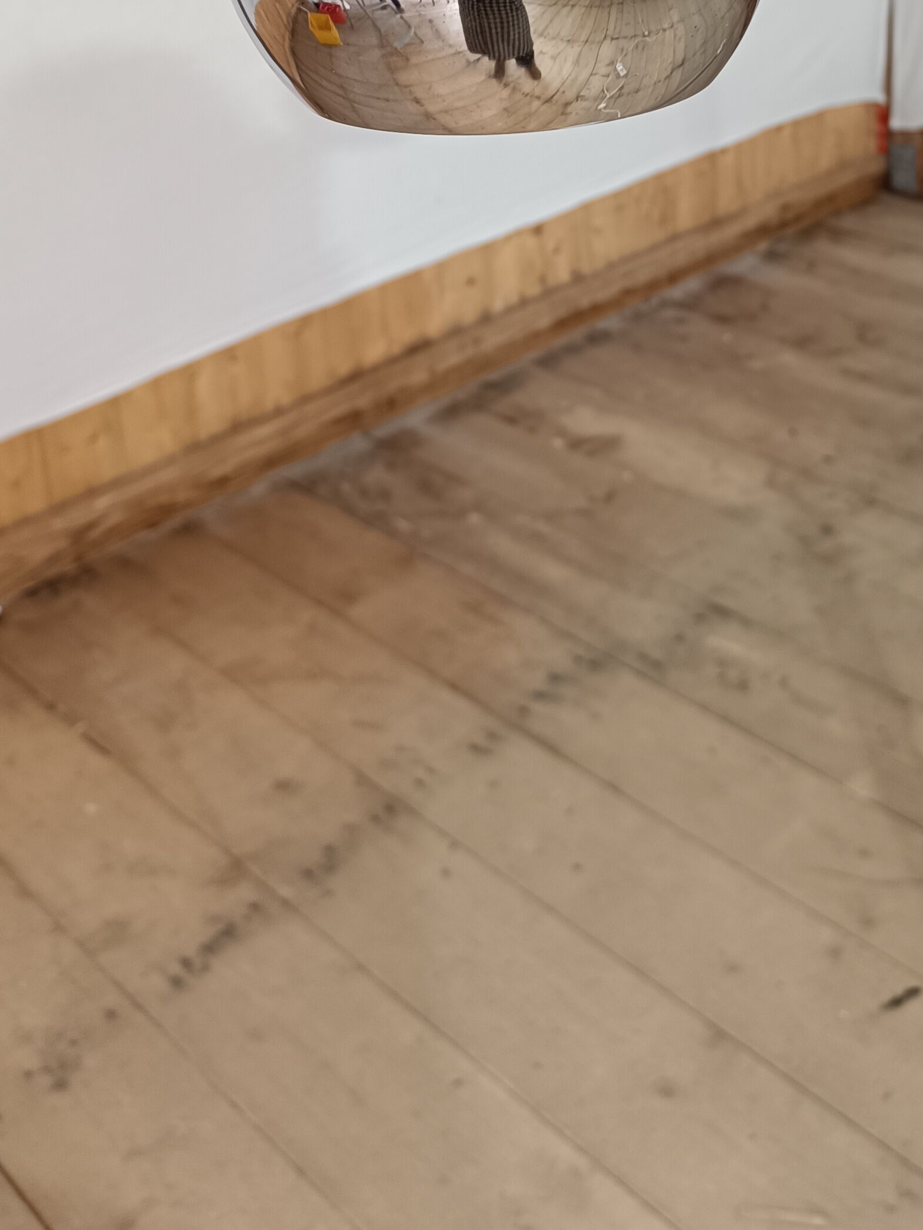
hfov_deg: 30.6
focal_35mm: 47
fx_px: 1670
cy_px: 97
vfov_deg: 37.5
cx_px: 628
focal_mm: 6.14
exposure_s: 1/50
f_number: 1.65
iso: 688
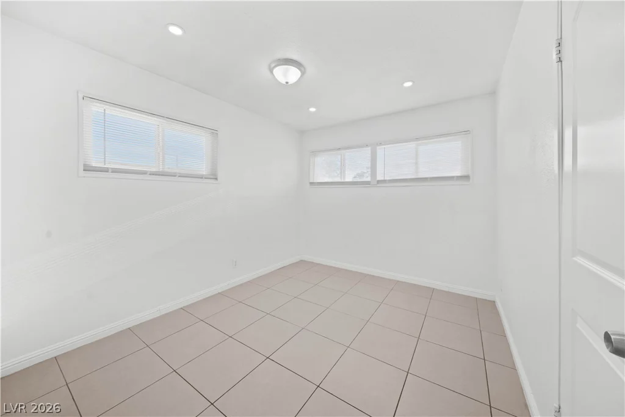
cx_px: 312
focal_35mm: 12
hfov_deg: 112.6
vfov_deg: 90.0
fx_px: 208
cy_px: 208
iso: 400
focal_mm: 12
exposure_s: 1/25
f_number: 7.1
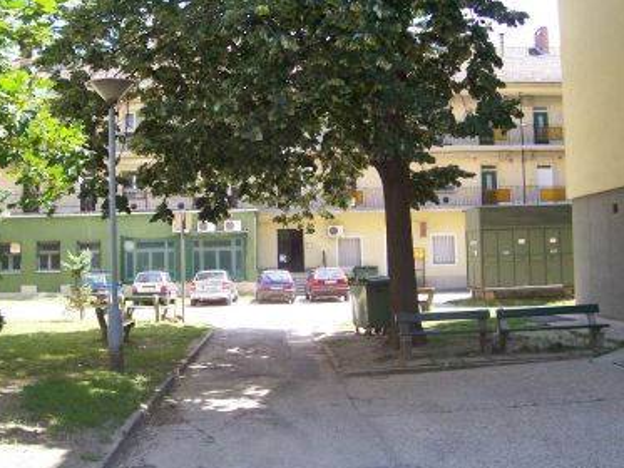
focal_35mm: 41
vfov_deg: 35.2
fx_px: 739
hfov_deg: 45.7
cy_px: 227
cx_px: 281
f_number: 2.7
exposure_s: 1/250
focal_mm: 5.6
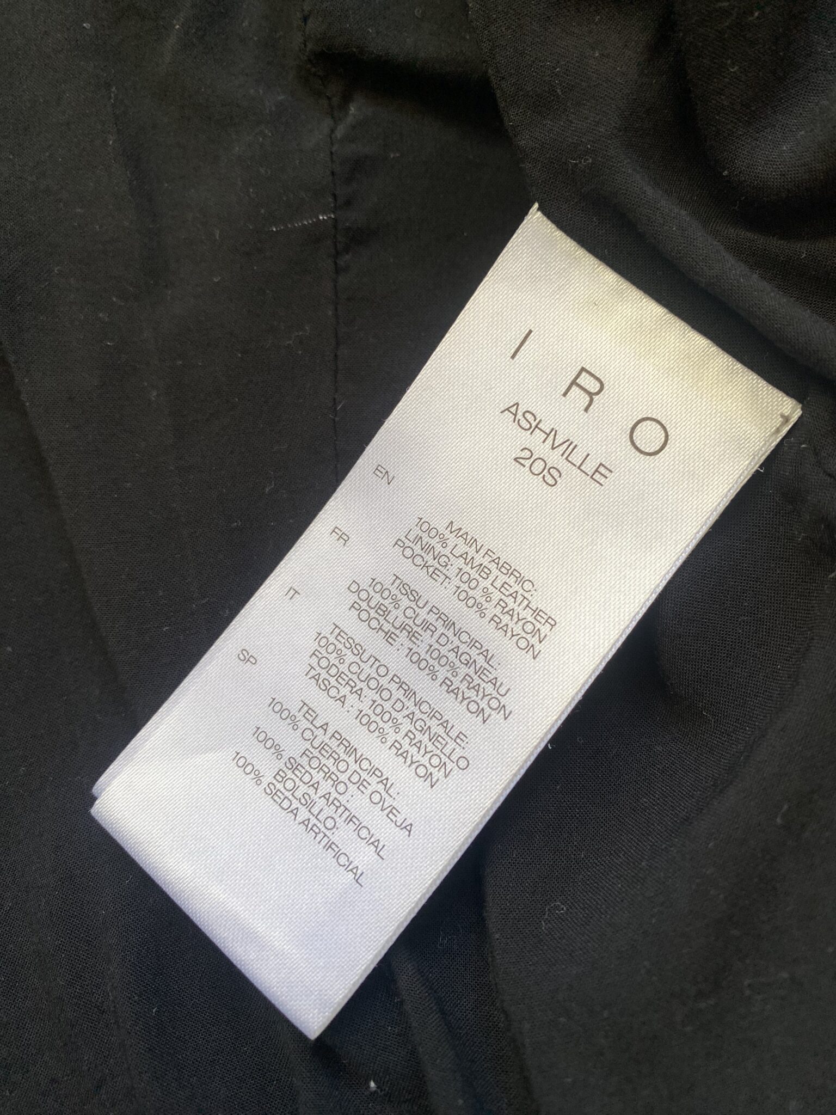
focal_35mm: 25
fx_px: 805
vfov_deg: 69.4
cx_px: 418
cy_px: 558
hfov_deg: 54.9
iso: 125
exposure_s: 1/113
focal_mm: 4.25
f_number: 1.8
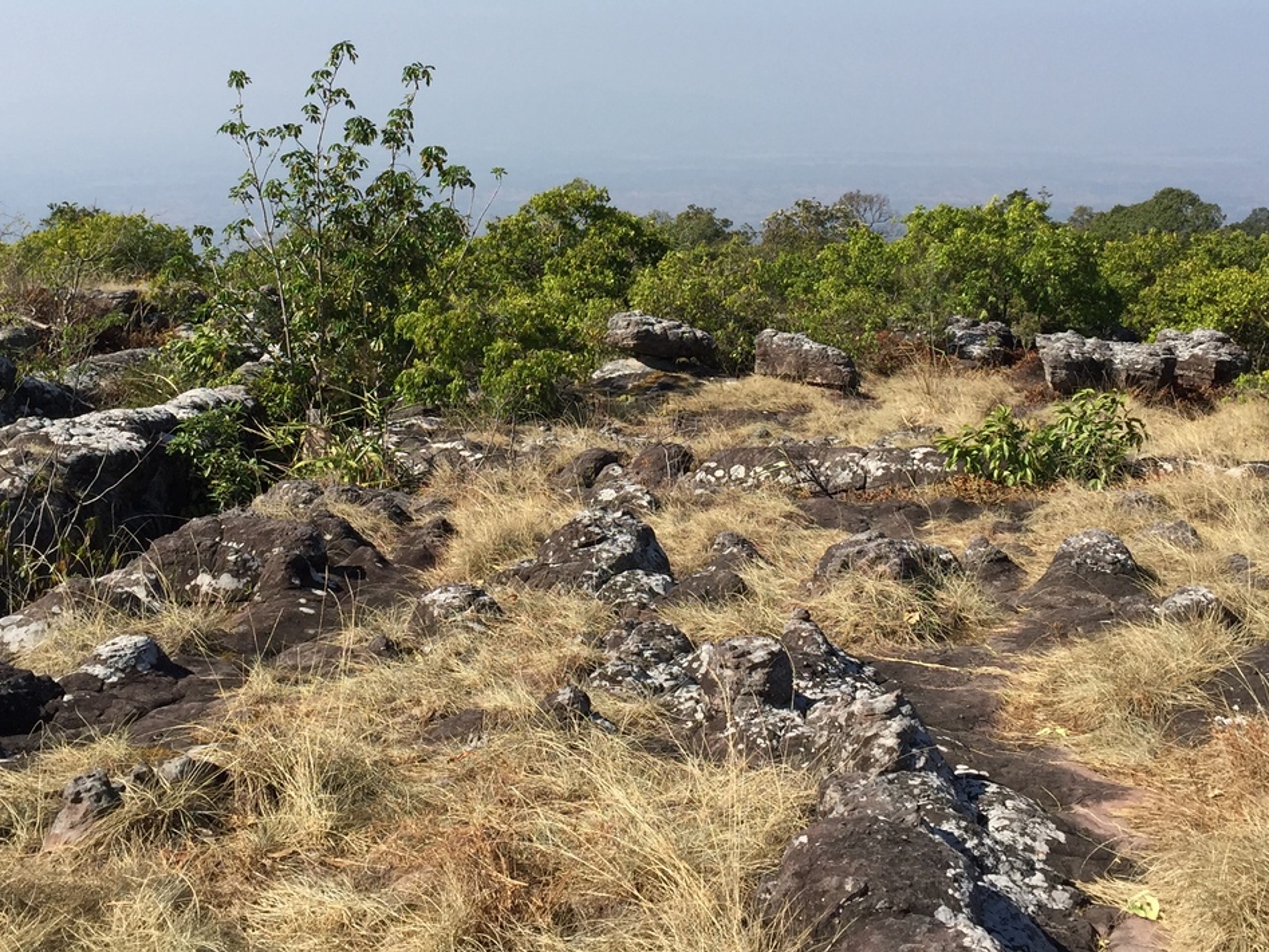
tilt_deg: -3.3
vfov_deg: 29.0
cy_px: 184
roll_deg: -0.6
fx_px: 1796
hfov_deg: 38.9
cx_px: 602
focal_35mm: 49
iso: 32
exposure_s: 1/2083
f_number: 2.2
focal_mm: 4.15
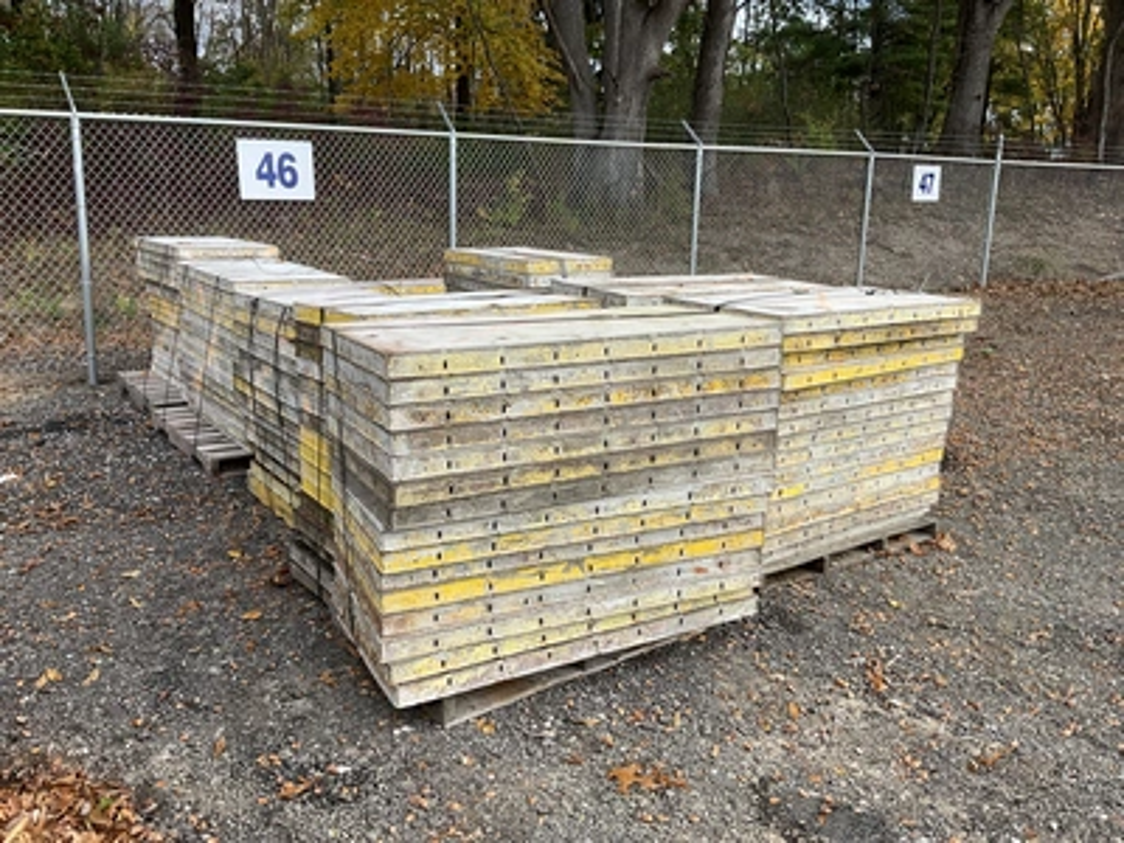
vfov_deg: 48.2
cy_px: 422
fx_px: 942
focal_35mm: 29
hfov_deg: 61.7
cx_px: 562
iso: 25
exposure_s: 1/397
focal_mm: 3
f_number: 1.8
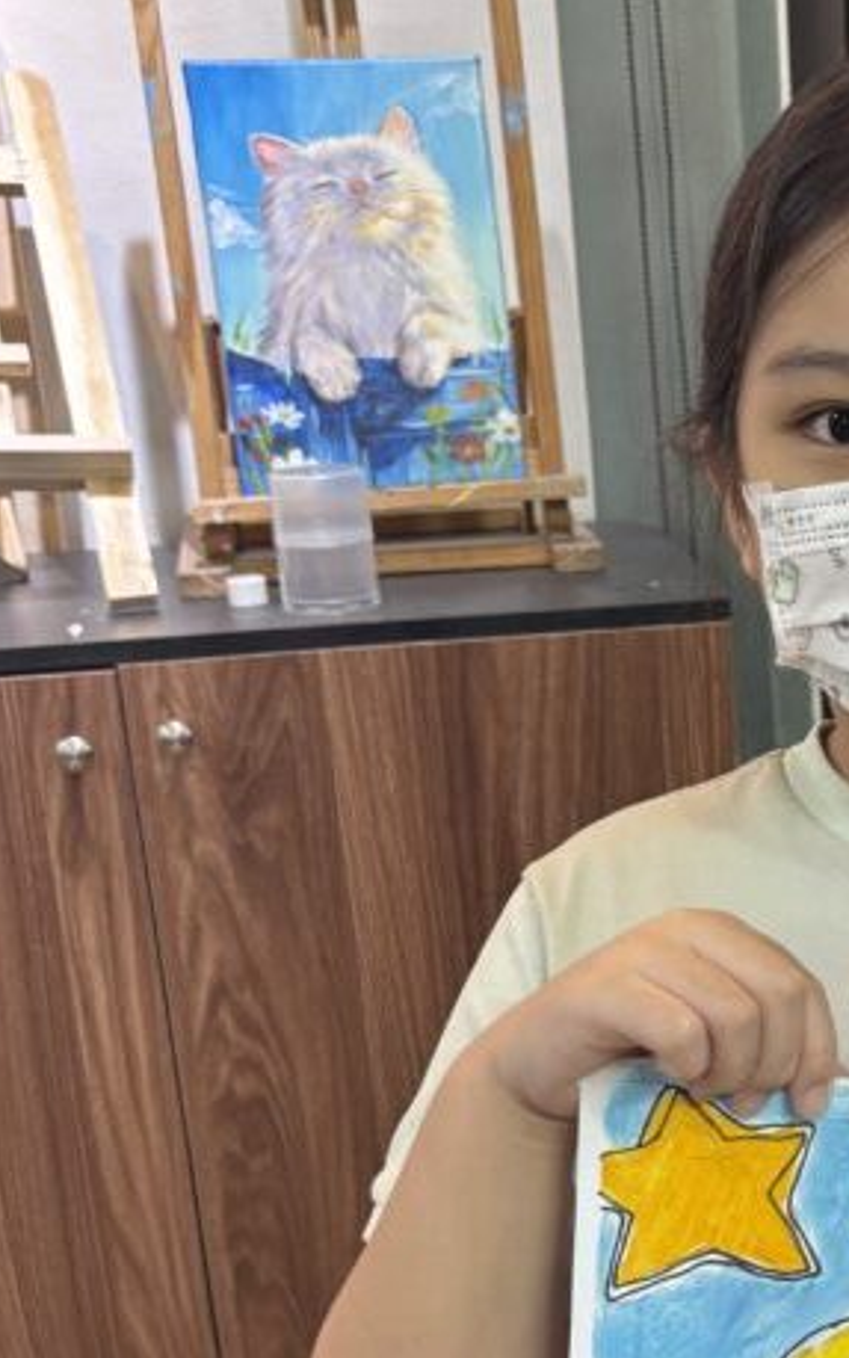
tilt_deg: -19.5
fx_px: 2221
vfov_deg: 33.6
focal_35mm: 60
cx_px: 1015
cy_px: 947
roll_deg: +1.2
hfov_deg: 20.3
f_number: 1.6
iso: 125
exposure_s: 1/100
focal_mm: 5.96
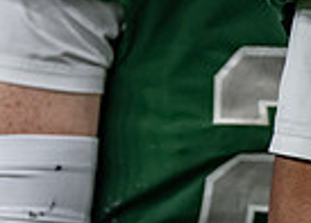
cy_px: -237
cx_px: 440
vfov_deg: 2.3
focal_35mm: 617
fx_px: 5452
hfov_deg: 3.3
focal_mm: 134
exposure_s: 1/320
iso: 1250
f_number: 2.8
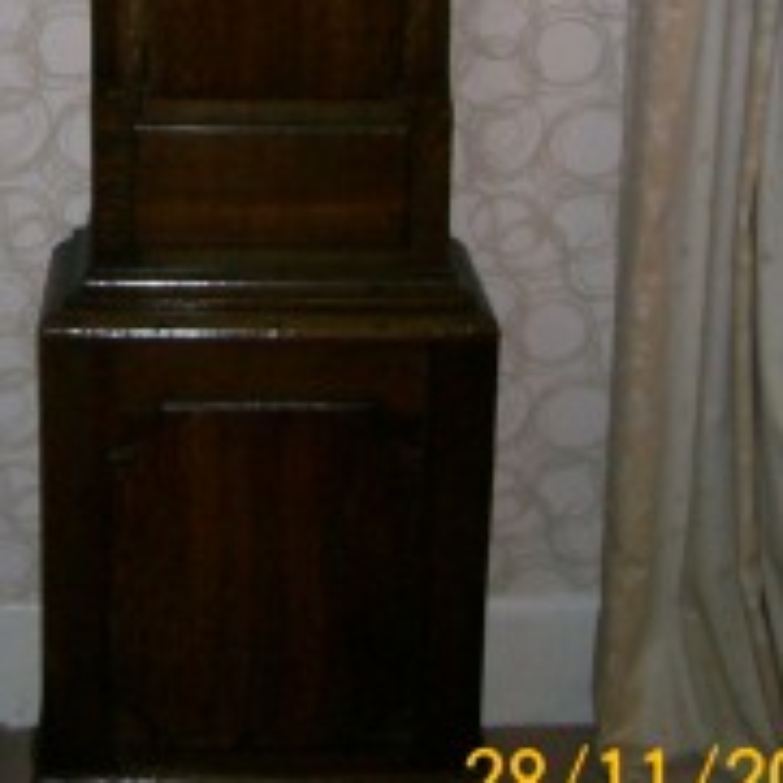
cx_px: 236
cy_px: -177
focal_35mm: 90
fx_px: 2303
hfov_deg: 19.2
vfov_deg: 18.2
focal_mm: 6
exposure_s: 1/64
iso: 80
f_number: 2.7
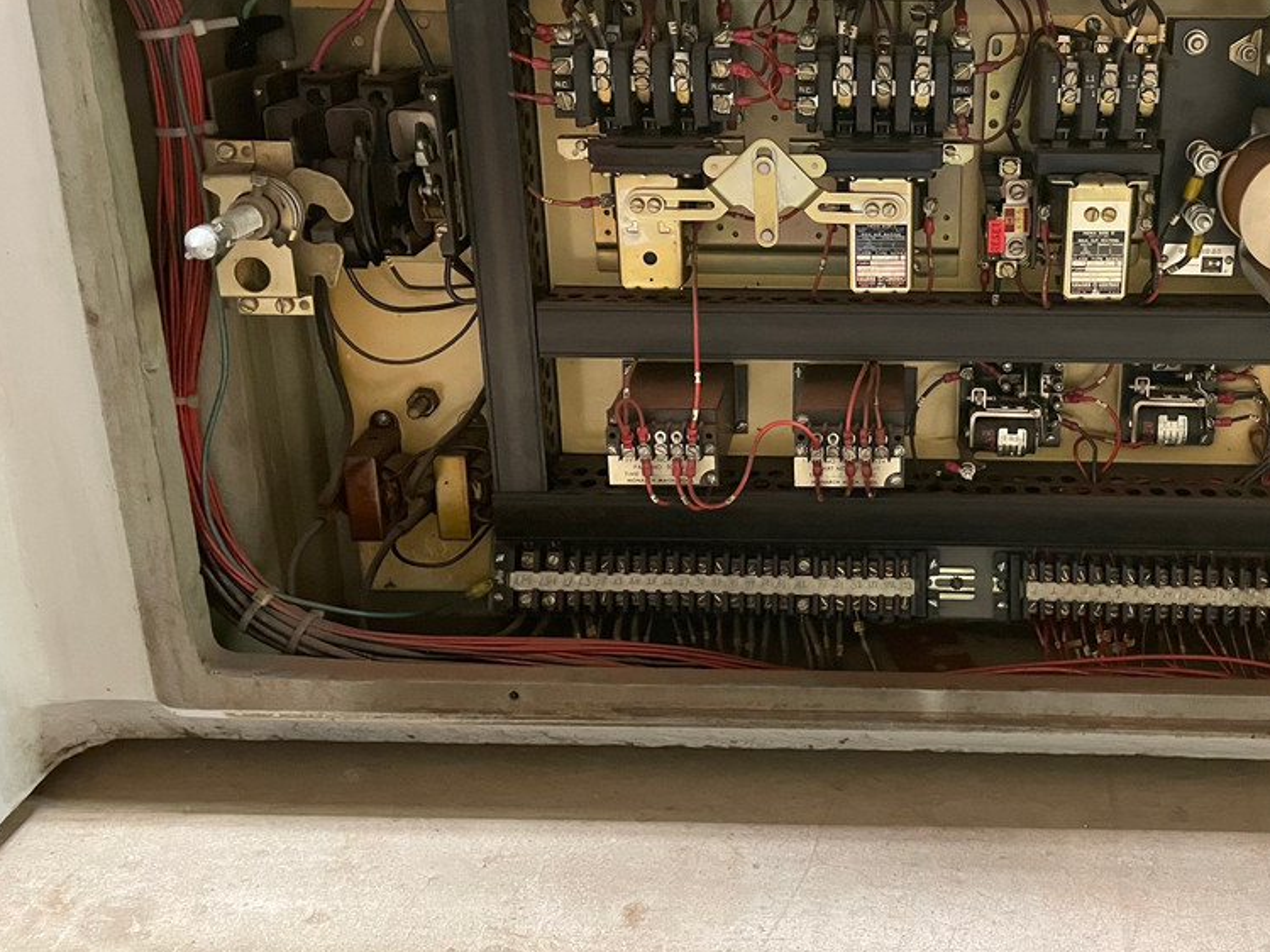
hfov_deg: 49.1
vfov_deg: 38.4
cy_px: 369
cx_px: 870
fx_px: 1357
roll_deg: -0.7
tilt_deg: -19.1
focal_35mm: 37
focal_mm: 4.2
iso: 640
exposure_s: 1/40
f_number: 1.6
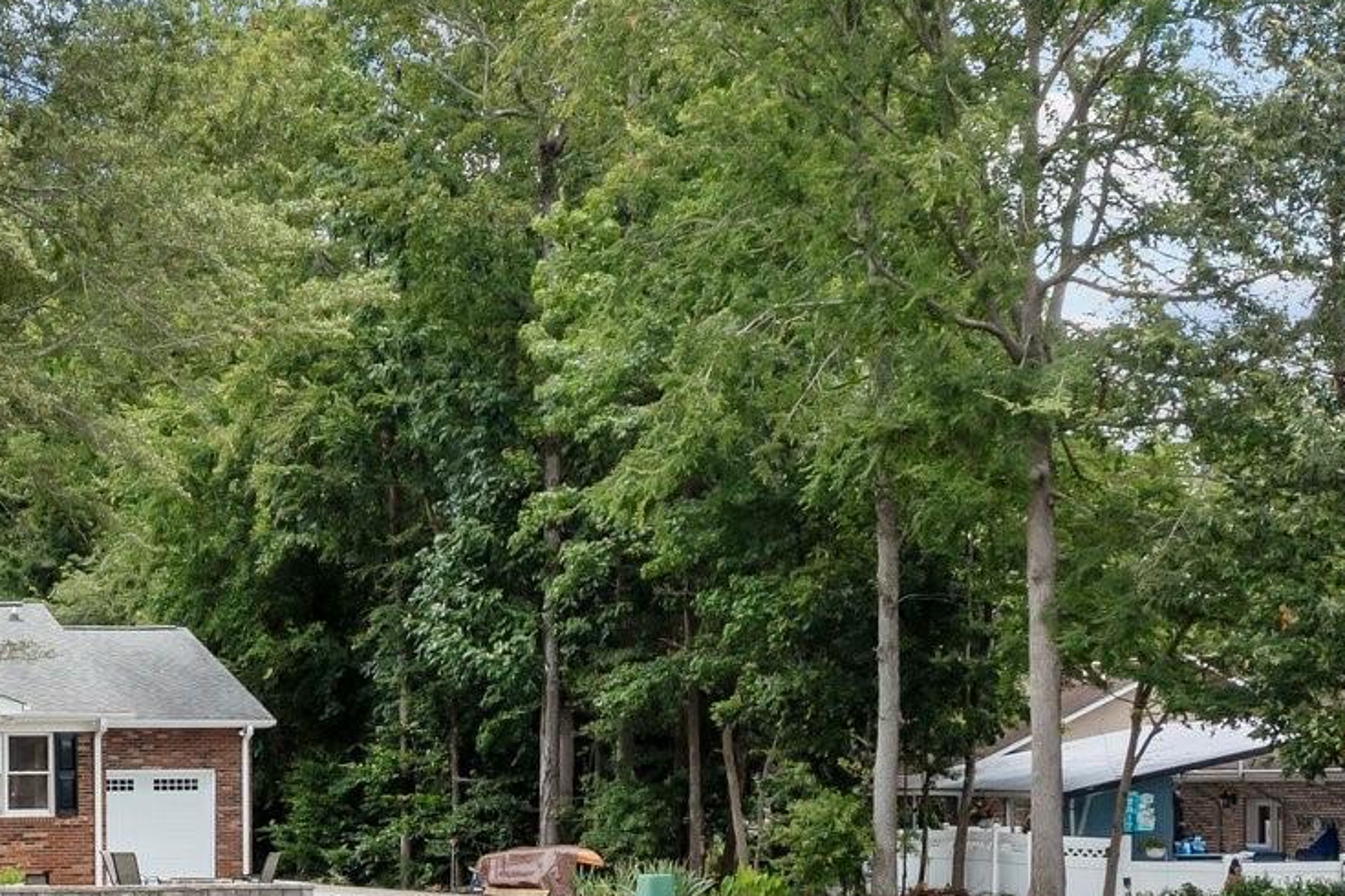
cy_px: 814
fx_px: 2914
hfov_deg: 25.2
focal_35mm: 78
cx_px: 137
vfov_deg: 17.2
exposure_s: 1/320
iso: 100
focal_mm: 10.26
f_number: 5
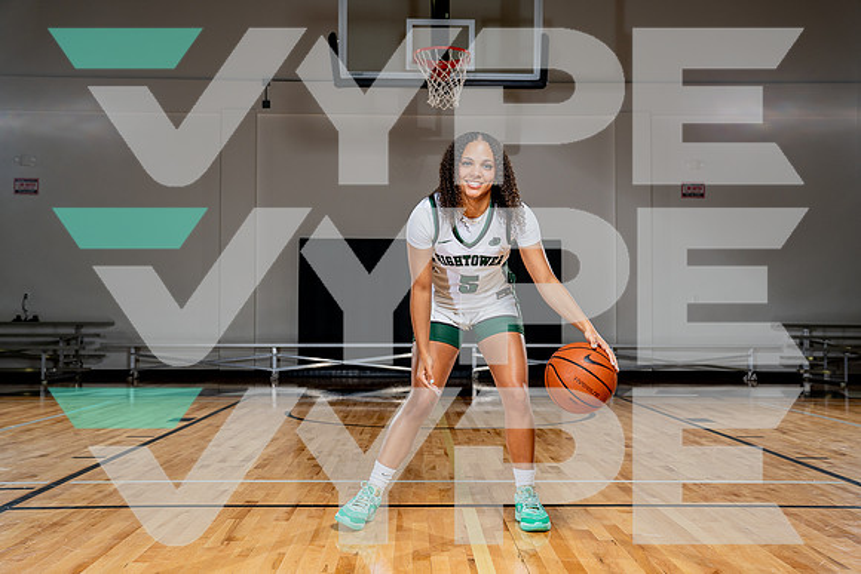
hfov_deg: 49.5
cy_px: 287
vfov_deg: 34.2
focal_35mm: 39
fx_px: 933
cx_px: 430
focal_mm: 39
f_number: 5.6
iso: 200
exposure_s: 1/250
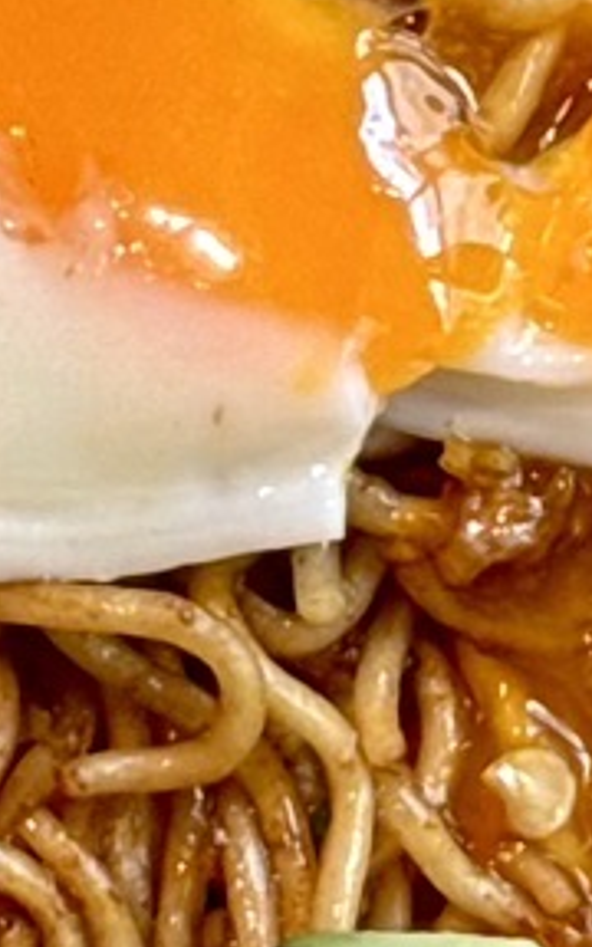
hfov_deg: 3.7
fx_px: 9112
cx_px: 441
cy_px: -526
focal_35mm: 353
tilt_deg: -51.1
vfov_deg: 5.9
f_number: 1.78
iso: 80
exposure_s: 1/100
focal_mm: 6.76
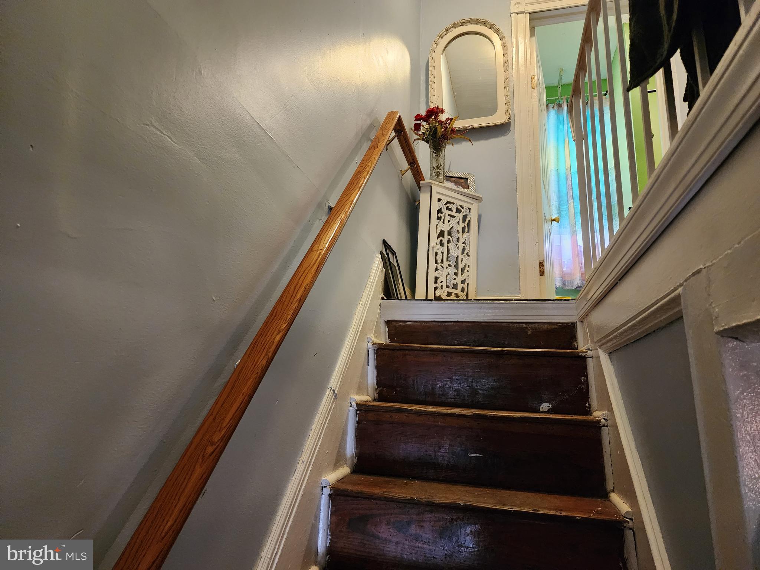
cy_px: 285
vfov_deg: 58.9
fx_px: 505
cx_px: 380
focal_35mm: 23
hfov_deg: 73.9
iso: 1000
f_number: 1.8
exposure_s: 1/120
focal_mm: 6.4
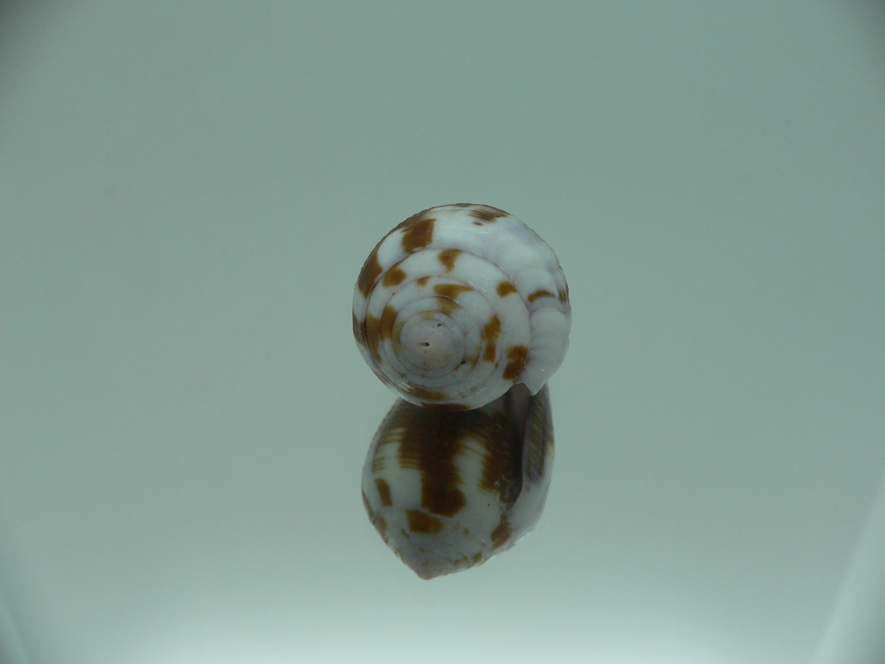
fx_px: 895
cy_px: 332
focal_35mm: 35
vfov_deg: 40.7
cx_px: 442
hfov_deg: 52.6
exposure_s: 1/60
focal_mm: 4.6
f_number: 2.8
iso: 80
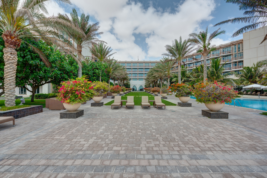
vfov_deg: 81.2
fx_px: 104
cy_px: 89
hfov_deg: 104.2
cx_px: 134
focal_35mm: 14
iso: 100
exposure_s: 1/200
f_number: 8
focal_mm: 14
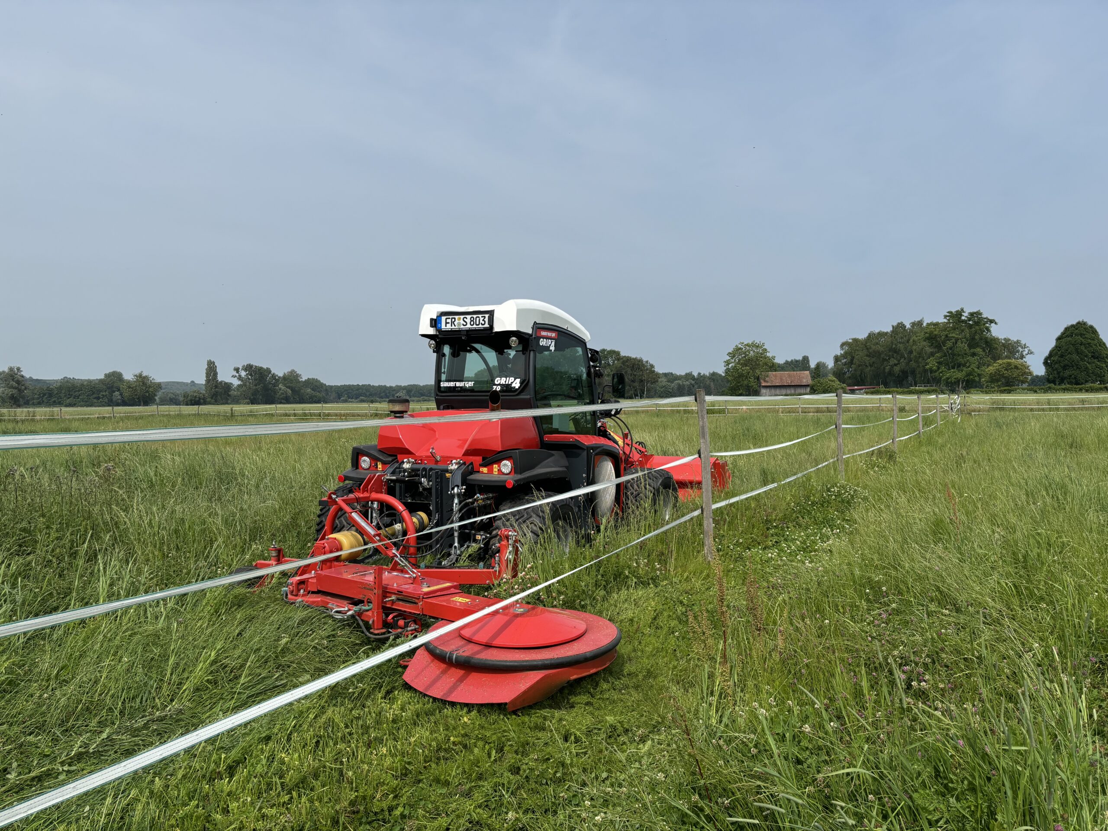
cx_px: 554
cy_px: 416
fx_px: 832
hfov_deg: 67.3
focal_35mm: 26
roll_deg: +0.4
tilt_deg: -1.2
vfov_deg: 53.1
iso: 50
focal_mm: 5.96
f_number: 1.6
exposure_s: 1/3937
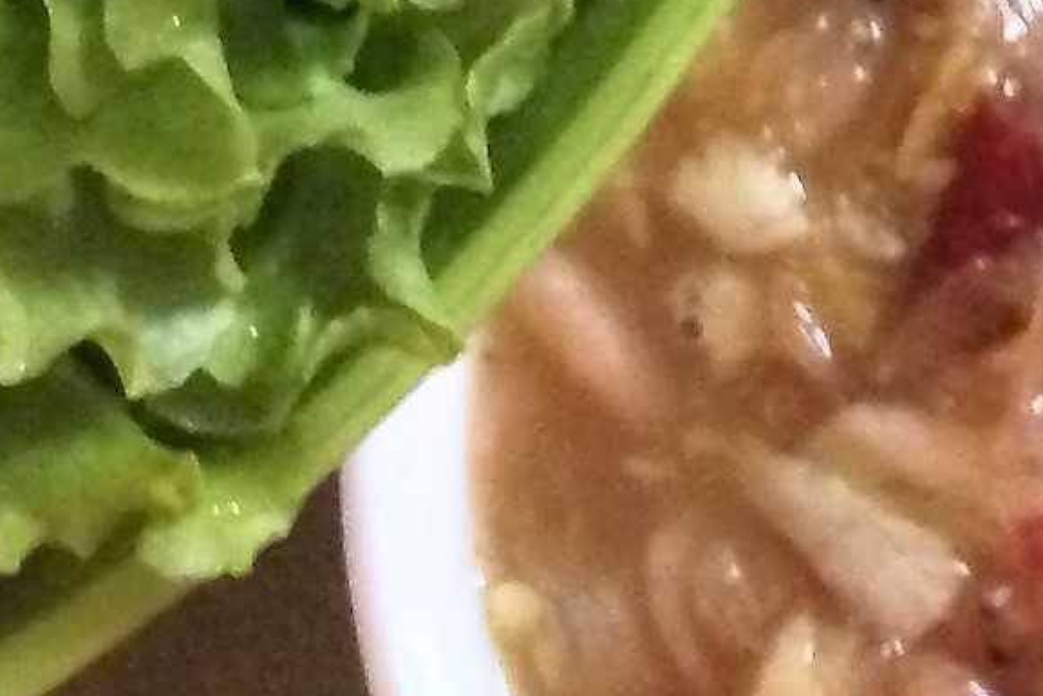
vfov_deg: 6.7
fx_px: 5622
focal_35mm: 194
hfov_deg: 10.6
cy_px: -924
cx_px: 649
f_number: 2.4
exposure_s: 1/17
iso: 640
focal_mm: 4.12
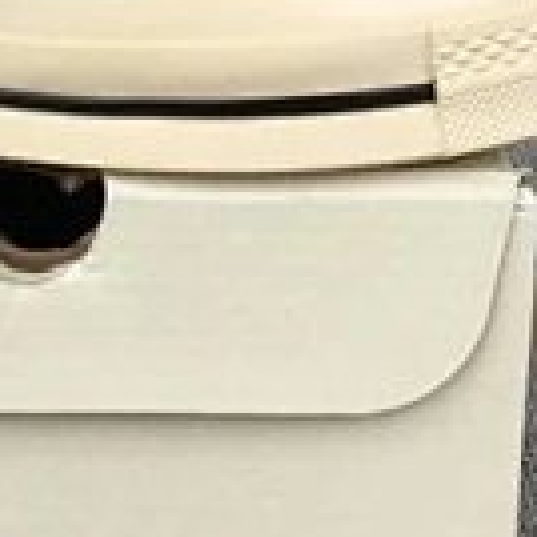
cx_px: 28
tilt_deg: -16.1
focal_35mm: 131
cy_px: -108
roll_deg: -0.3
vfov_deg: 13.0
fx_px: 2299
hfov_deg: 13.2
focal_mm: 3.3
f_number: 2.4
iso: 25
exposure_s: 1/240
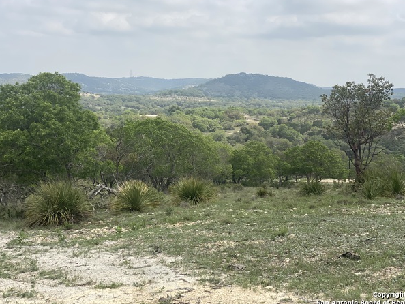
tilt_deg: -3.9
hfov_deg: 34.3
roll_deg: -2.4
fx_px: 655
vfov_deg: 26.1
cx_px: 209
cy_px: 143
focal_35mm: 56
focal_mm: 6
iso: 20
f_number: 2
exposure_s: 1/1916
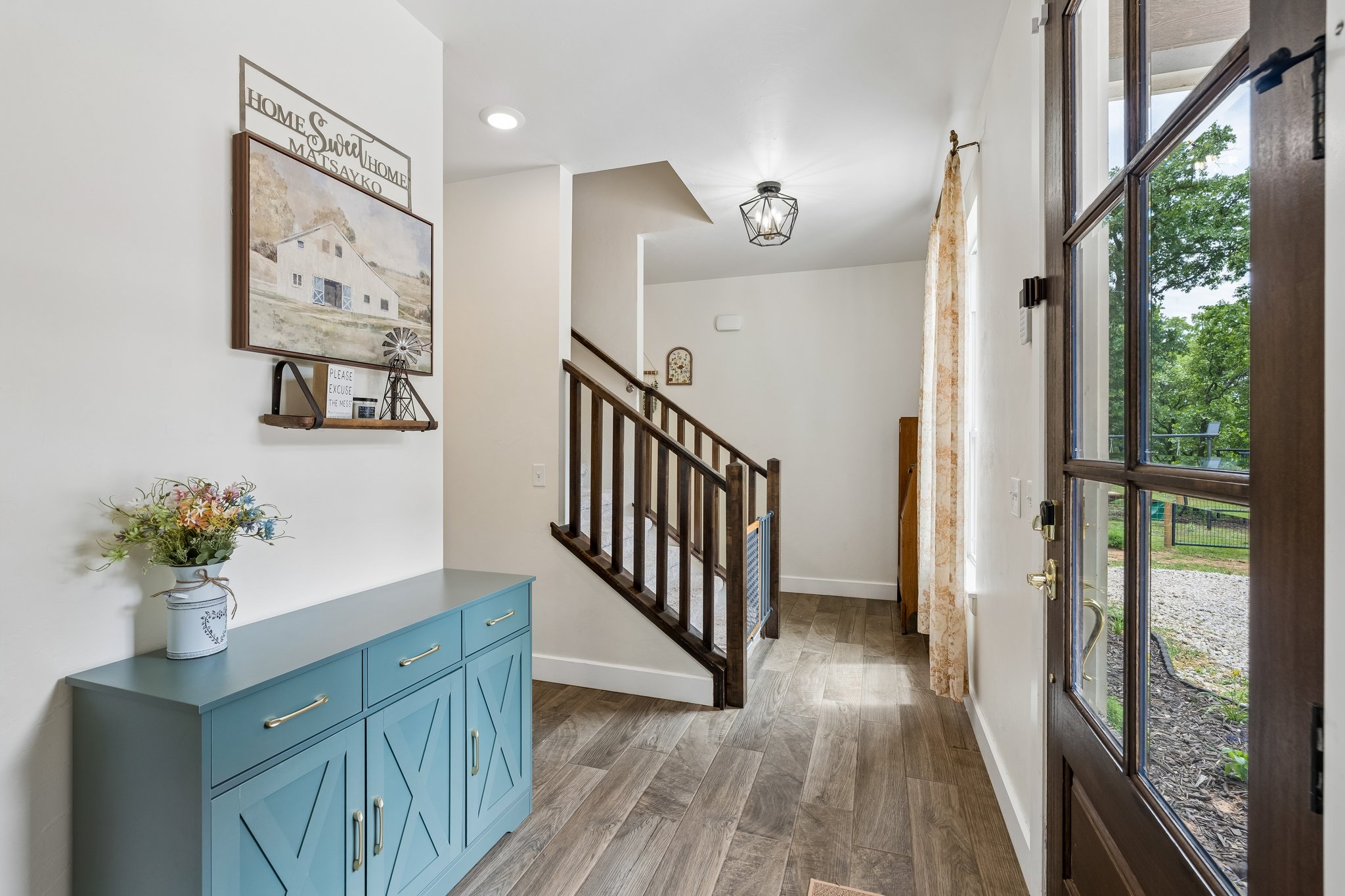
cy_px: 448
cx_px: 672
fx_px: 598
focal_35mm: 16
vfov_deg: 73.7
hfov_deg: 96.7
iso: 200
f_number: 8
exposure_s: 1/125
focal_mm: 16
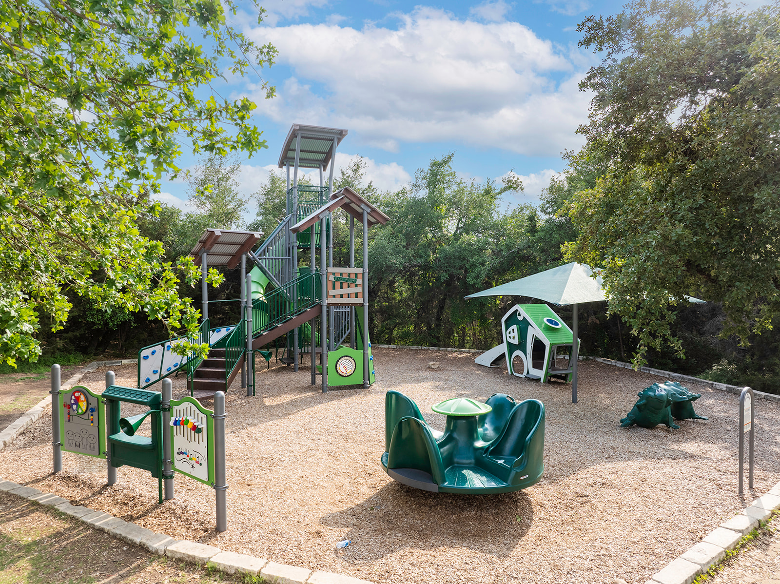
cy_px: 292
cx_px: 390
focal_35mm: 24
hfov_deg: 71.6
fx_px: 540
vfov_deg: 56.8
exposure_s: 1/640
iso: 100
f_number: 5
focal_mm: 12.29
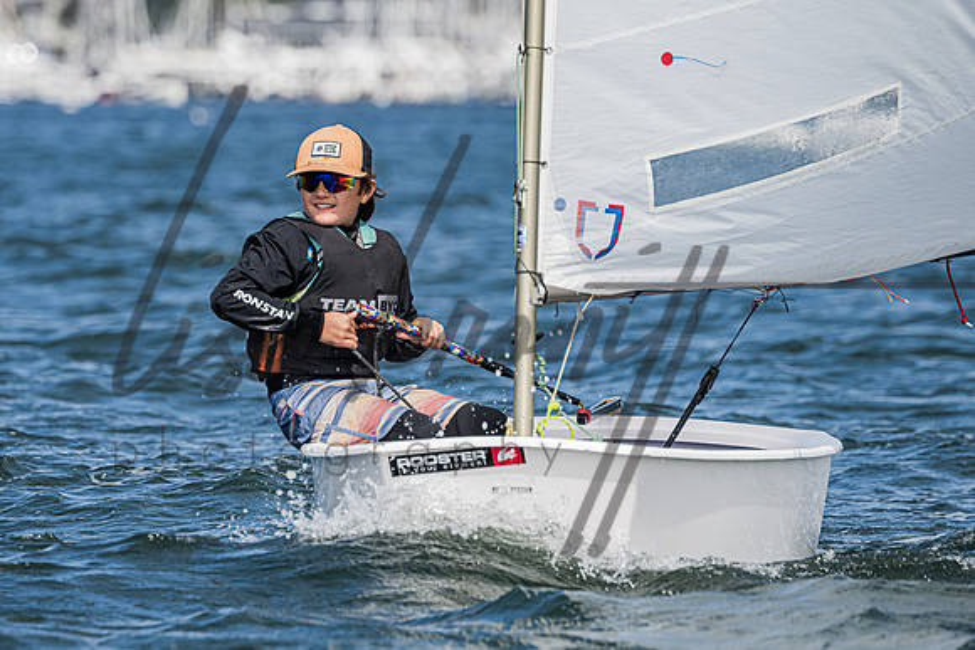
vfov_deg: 2.7
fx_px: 13861
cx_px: 365
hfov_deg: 4.0
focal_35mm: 512
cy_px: 377
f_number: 8
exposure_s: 1/1000
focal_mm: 400
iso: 320
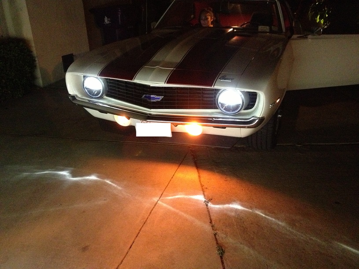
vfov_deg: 40.7
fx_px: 363
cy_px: 134
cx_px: 180
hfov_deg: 52.6
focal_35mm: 35
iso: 800
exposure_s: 1/15
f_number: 2.4
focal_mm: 4.28
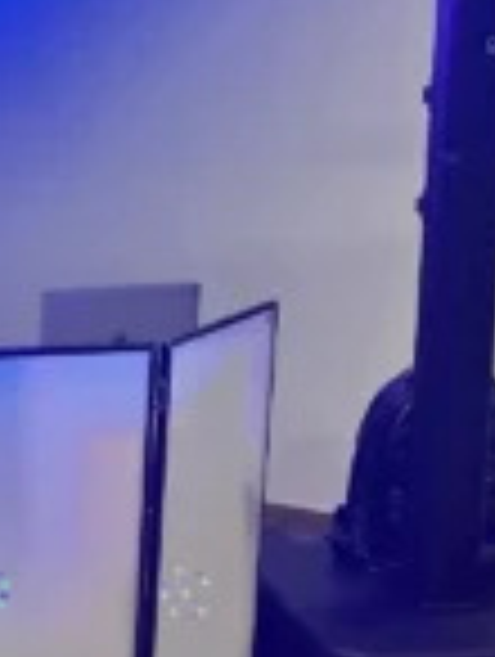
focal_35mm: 71
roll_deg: -0.5
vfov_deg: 27.3
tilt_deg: -7.8
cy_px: 248
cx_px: -27
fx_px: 1350
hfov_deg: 20.0
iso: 100
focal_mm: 5.7
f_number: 1.5
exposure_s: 1/60
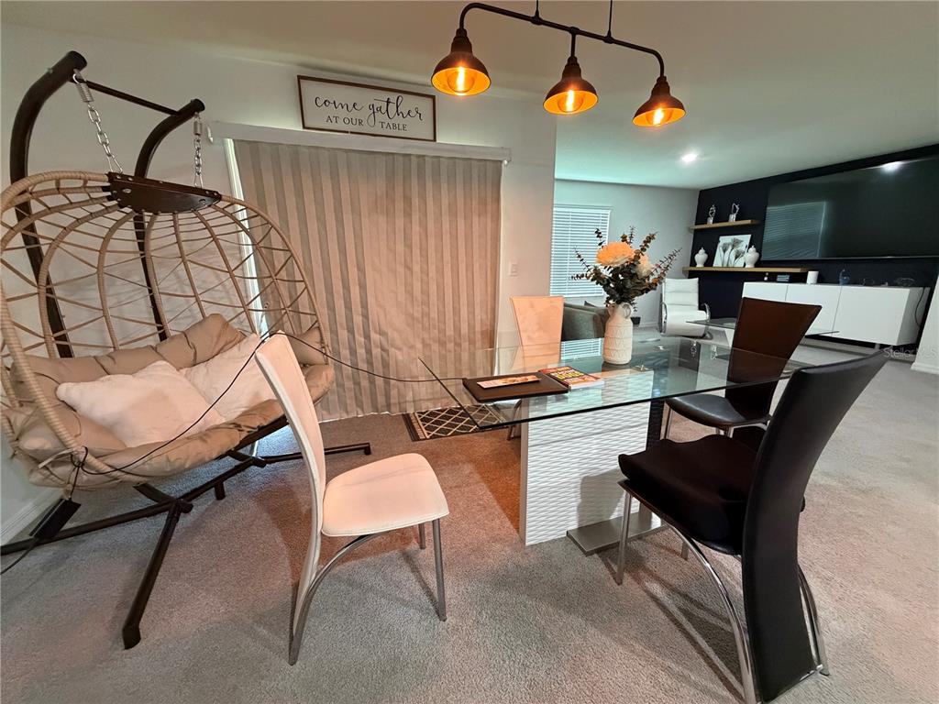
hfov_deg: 102.1
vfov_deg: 85.7
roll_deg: +1.0
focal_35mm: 14
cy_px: 352
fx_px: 380
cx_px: 470
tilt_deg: -13.8
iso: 640
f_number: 2.2
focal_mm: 2.22
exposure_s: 1/60
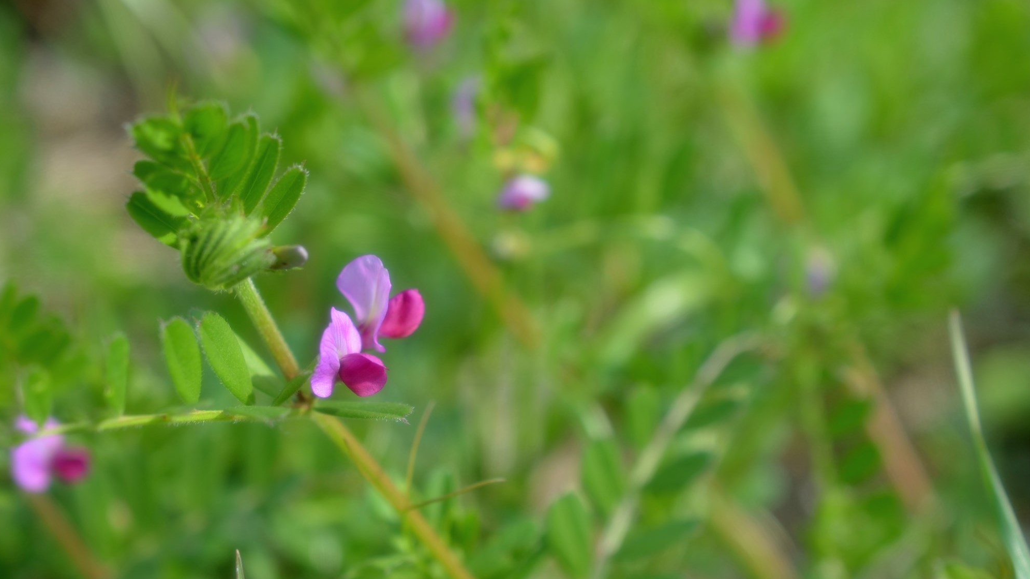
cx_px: 514
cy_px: 333
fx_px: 1721
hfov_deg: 33.3
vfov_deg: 19.1
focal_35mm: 63
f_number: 4.5
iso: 100
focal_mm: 40
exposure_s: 1/320
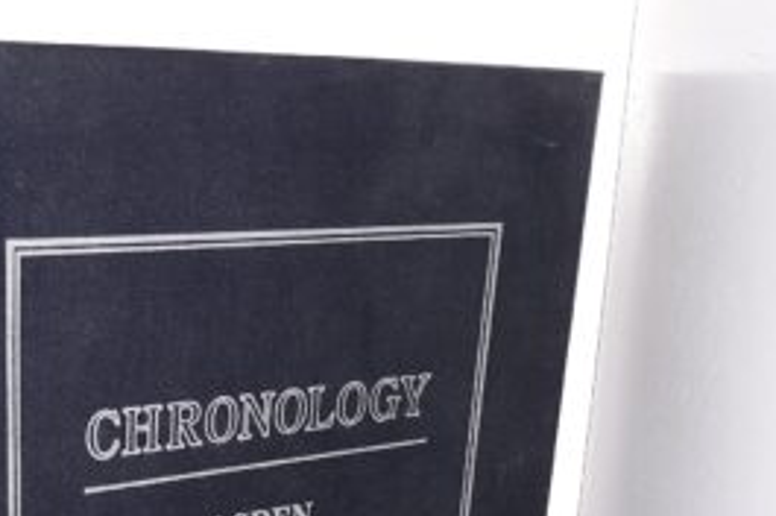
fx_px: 1421
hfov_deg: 29.8
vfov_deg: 19.2
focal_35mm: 66
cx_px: 143
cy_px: 642
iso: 64
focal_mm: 3.7
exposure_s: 1/60
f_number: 1.7
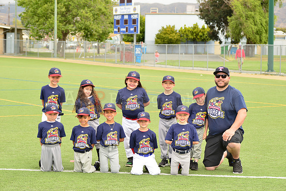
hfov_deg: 20.4
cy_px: 96
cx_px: 143
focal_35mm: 100
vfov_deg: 13.7
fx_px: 795
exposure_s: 1/200
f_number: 8
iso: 250
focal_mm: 100
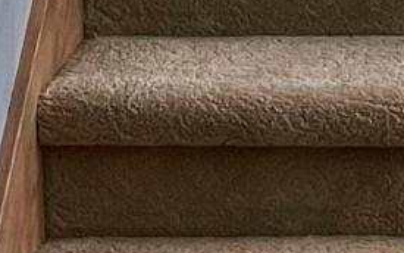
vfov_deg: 6.0
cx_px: 533
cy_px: -491
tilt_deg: -4.0
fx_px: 2258
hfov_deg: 10.0
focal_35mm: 205
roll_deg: -0.1
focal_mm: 5.1
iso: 640
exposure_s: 1/40
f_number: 1.6
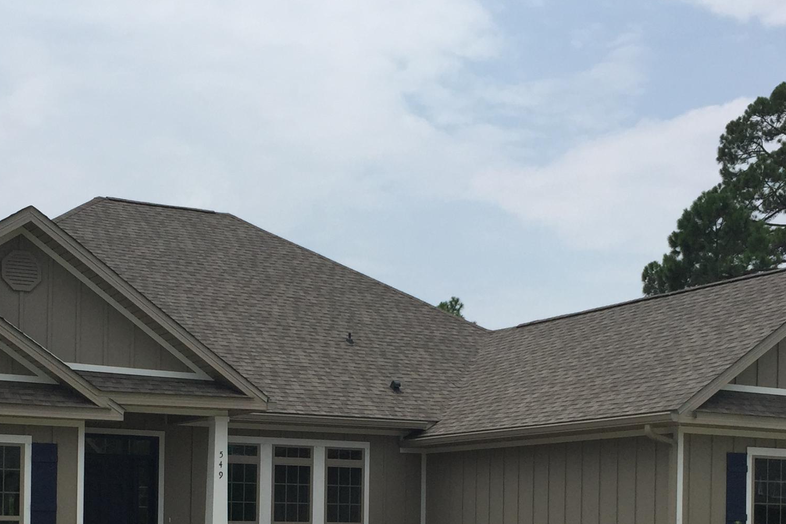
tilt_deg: +1.1
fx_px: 1310
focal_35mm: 60
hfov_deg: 33.4
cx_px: 341
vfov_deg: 21.8
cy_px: 525
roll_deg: -2.0
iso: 32
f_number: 2.2
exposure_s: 1/4405
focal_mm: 4.15
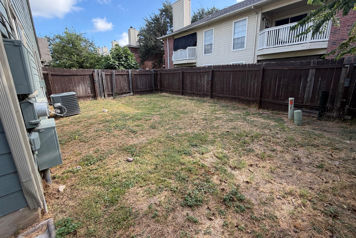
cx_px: 182
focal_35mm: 15
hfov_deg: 100.4
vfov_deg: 77.1
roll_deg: +2.3
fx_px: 148
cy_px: 108
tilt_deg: -14.3
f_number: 2.2
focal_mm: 2.22
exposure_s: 1/282
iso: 50
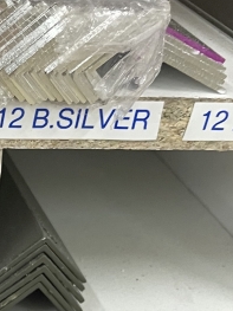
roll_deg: -2.9
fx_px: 889
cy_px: 370
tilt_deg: -36.8
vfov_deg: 18.8
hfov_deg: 13.4
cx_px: -183
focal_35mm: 99
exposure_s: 1/50
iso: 80
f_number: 1.6
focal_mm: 4.2
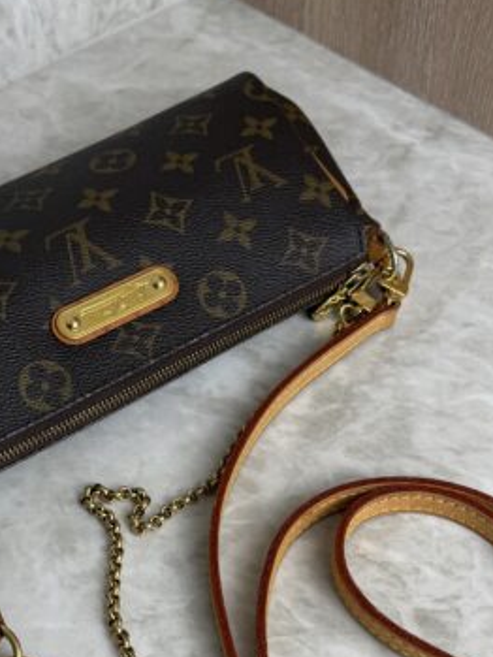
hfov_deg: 26.4
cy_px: 456
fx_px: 1044
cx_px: 171
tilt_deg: -51.4
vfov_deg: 34.5
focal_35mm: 55
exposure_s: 1/173
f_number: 1.78
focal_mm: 6.76
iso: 64
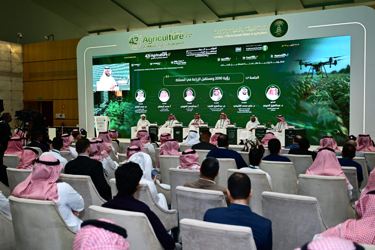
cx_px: 188
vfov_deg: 33.4
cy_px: 125
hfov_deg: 48.5
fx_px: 417
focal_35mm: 40
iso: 800
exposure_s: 1/200
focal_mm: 40
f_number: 4
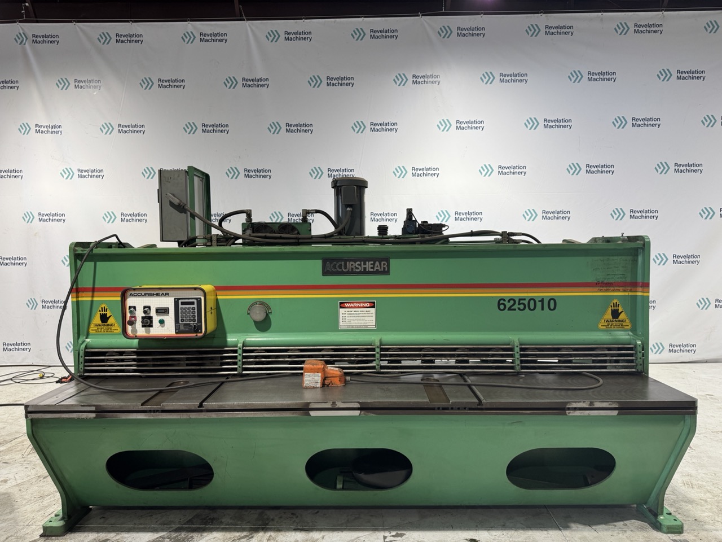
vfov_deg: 56.8
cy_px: 271
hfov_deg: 71.6
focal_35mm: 24
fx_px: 501
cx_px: 361
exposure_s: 1/120
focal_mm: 6.76
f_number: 1.78
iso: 125
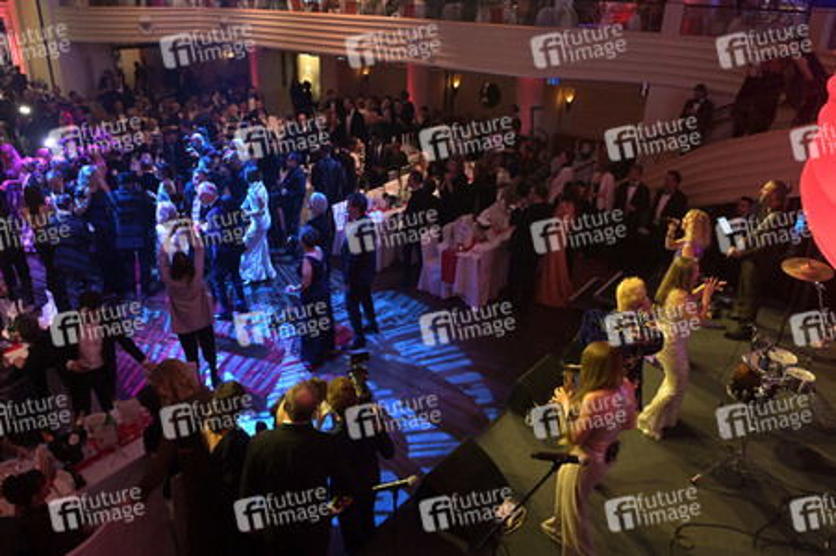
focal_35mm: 24
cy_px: 278
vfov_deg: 53.1
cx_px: 418
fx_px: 557
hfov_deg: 73.8
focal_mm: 24
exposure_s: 1/125
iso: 6400
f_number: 5
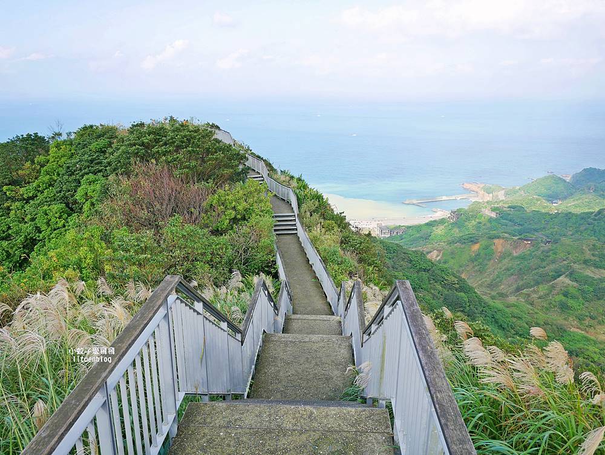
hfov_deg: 63.4
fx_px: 490
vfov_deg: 49.8
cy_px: 228
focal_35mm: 28
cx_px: 302
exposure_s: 1/800
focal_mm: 14
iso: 200
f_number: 3.5
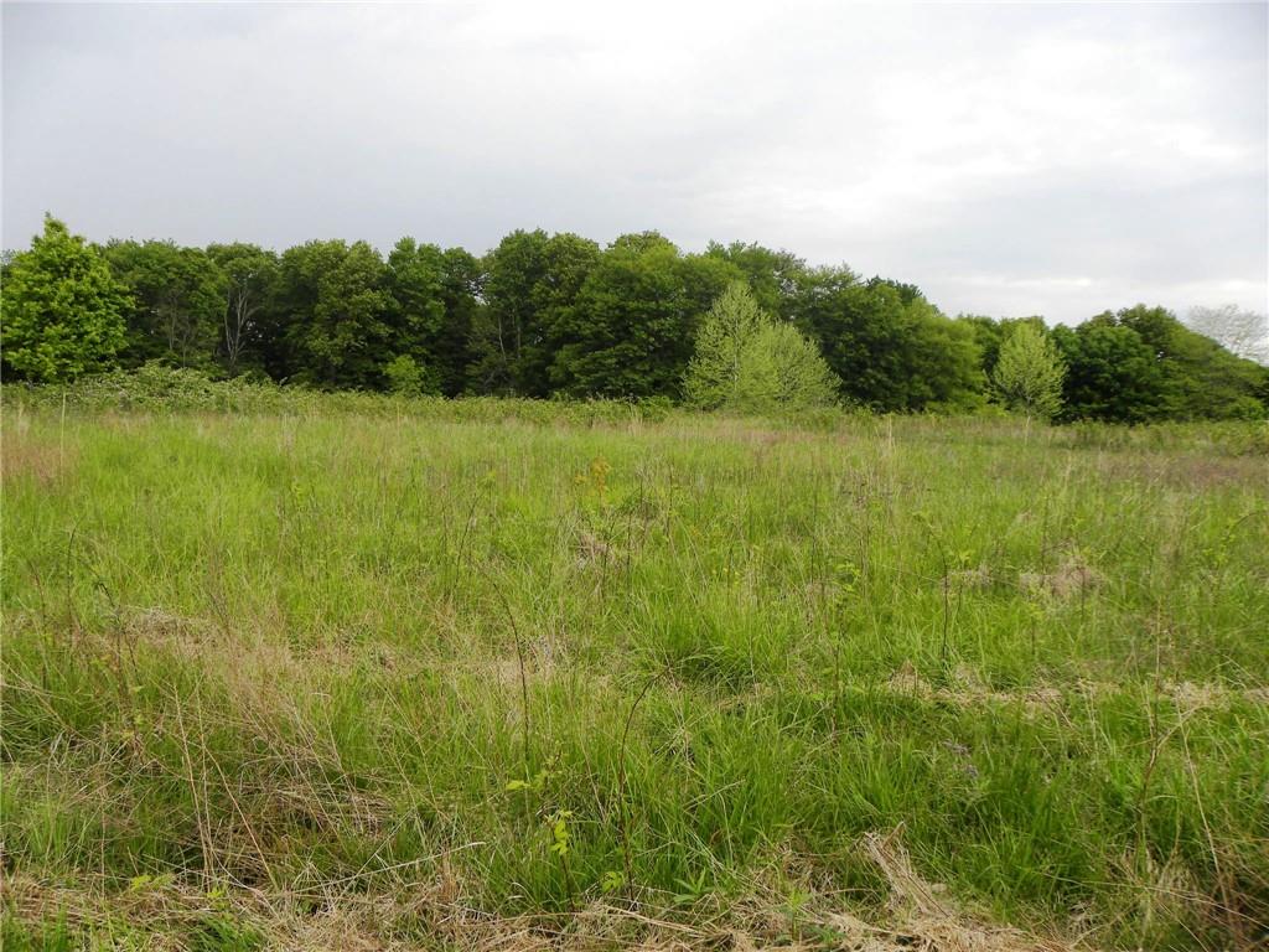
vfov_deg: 53.1
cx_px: 634
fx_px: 953
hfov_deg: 67.3
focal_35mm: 26
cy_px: 476
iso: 64
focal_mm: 4.6
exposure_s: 1/155
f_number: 3.5
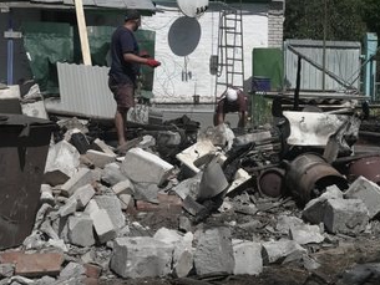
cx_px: 247
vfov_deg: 18.0
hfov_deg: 23.7
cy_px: 121
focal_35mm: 82
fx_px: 901
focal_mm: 65
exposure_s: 1/320
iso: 10000
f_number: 9
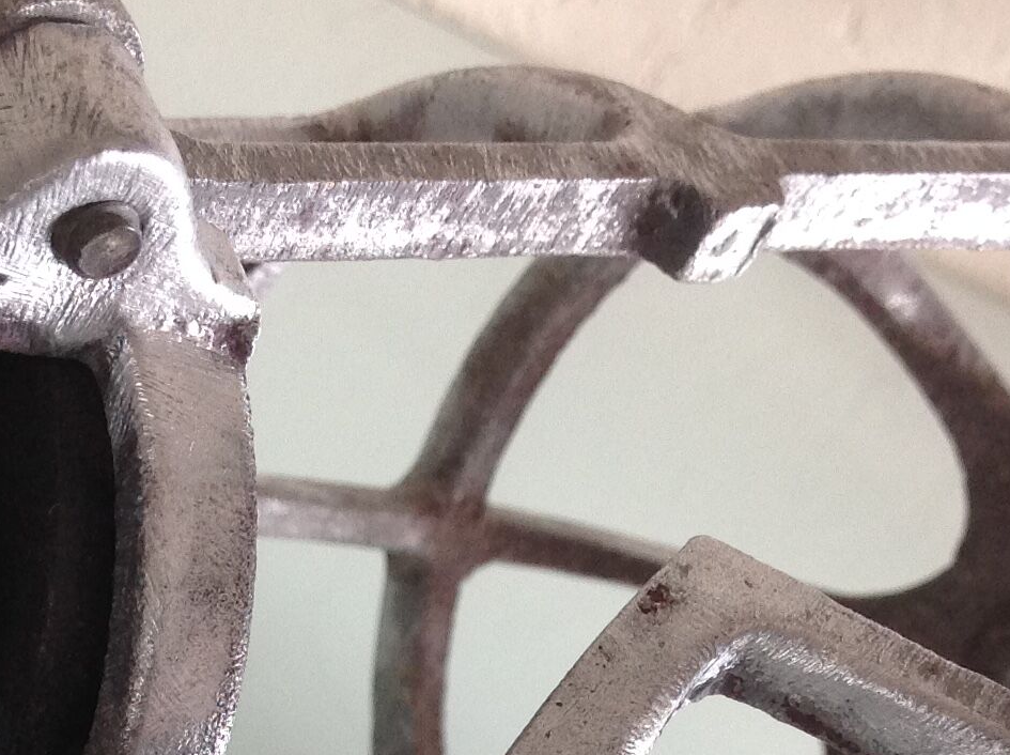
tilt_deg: -35.3
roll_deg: -44.8
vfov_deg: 14.7
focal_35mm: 96
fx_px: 2797
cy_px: 995
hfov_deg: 20.4
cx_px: 301
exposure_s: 1/120
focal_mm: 4.28
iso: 100
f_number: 2.4
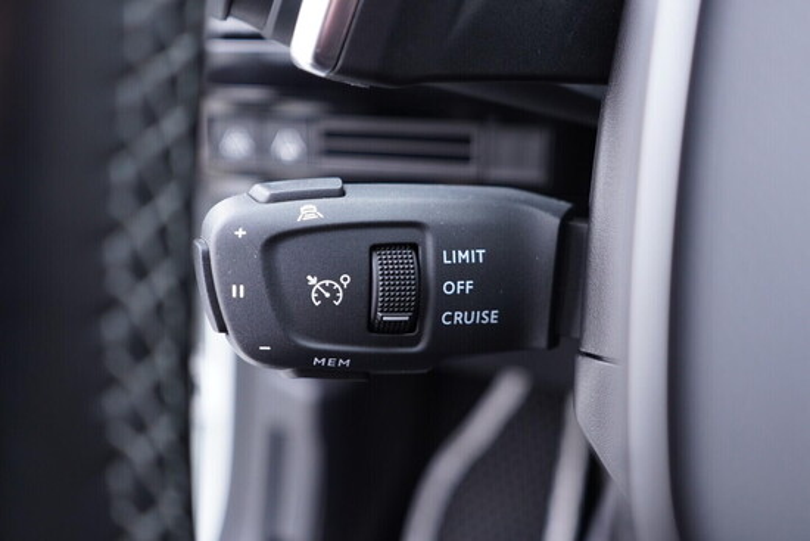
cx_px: 405
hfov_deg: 53.1
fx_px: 810
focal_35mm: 36
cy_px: 270
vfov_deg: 36.9
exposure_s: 1/40
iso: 500
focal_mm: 24
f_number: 2.8
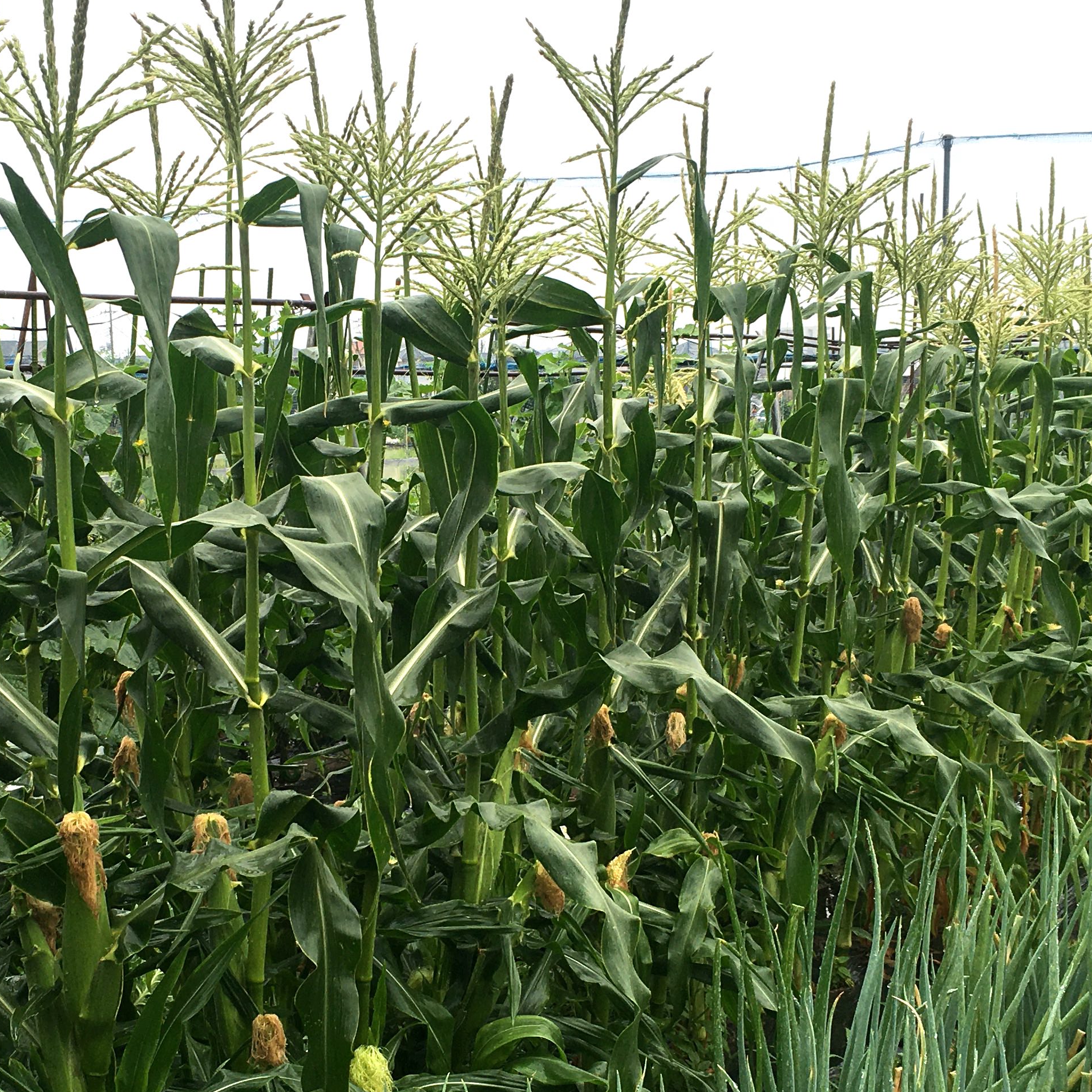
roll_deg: +1.4
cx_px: 377
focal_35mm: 54
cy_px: 706
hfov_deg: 31.4
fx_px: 1927
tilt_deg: -9.8
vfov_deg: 31.4
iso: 25
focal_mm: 4.15
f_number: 2.2
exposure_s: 1/143
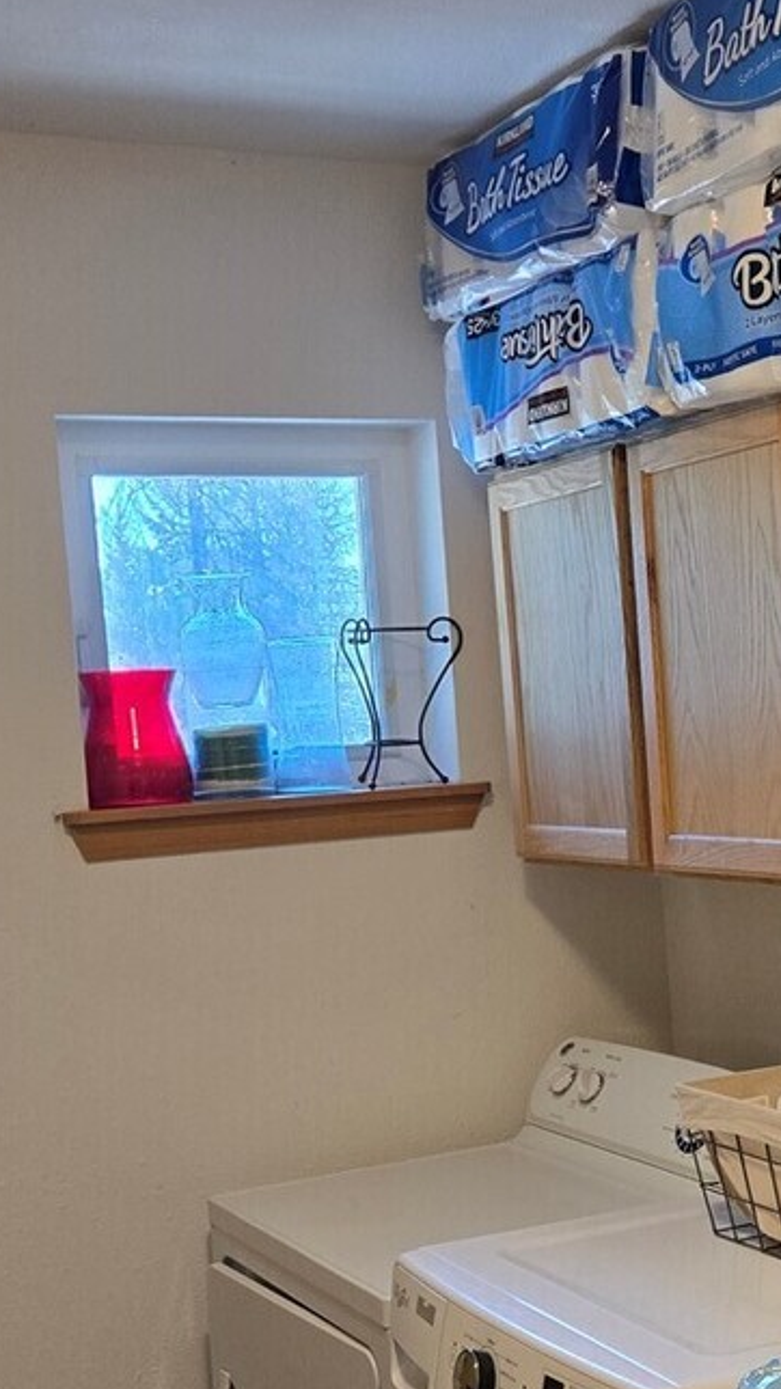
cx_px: 686
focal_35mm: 56
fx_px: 2063
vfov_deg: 37.1
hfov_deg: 21.0
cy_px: 837
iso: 200
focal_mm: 5.4
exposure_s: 1/120
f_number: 1.8
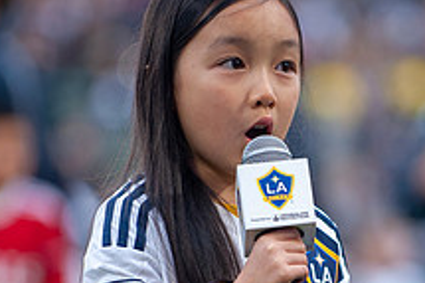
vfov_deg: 2.8
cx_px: 308
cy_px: 315
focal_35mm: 485
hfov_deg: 4.3
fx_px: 5721
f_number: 2.8
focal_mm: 180
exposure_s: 1/640
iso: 640
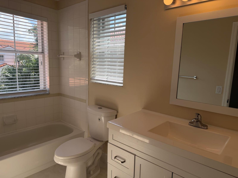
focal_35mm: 24
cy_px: 89
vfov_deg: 56.8
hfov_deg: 71.6
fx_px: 165
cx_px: 119
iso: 100
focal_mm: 6.76
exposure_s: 1/1385
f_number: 1.78
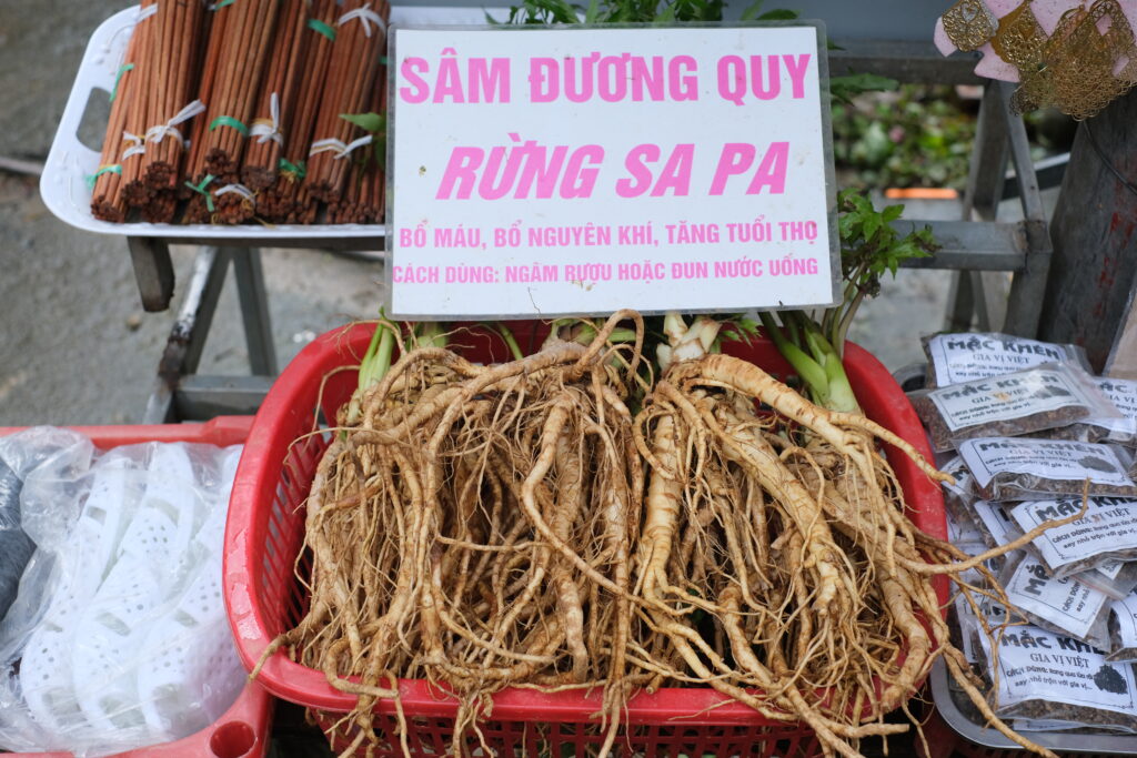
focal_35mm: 53
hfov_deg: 37.5
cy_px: 379
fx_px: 1674
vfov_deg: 25.5
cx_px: 568
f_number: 3.6
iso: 320
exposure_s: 1/450
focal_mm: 35
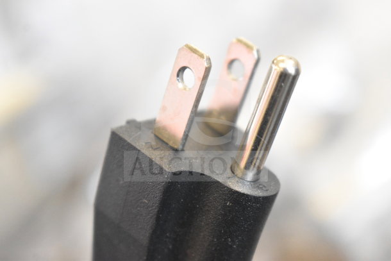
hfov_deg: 24.6
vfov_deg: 16.6
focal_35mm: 82
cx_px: 196
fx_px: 896
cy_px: 130
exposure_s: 1/125
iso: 6400
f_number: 6.3
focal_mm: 55
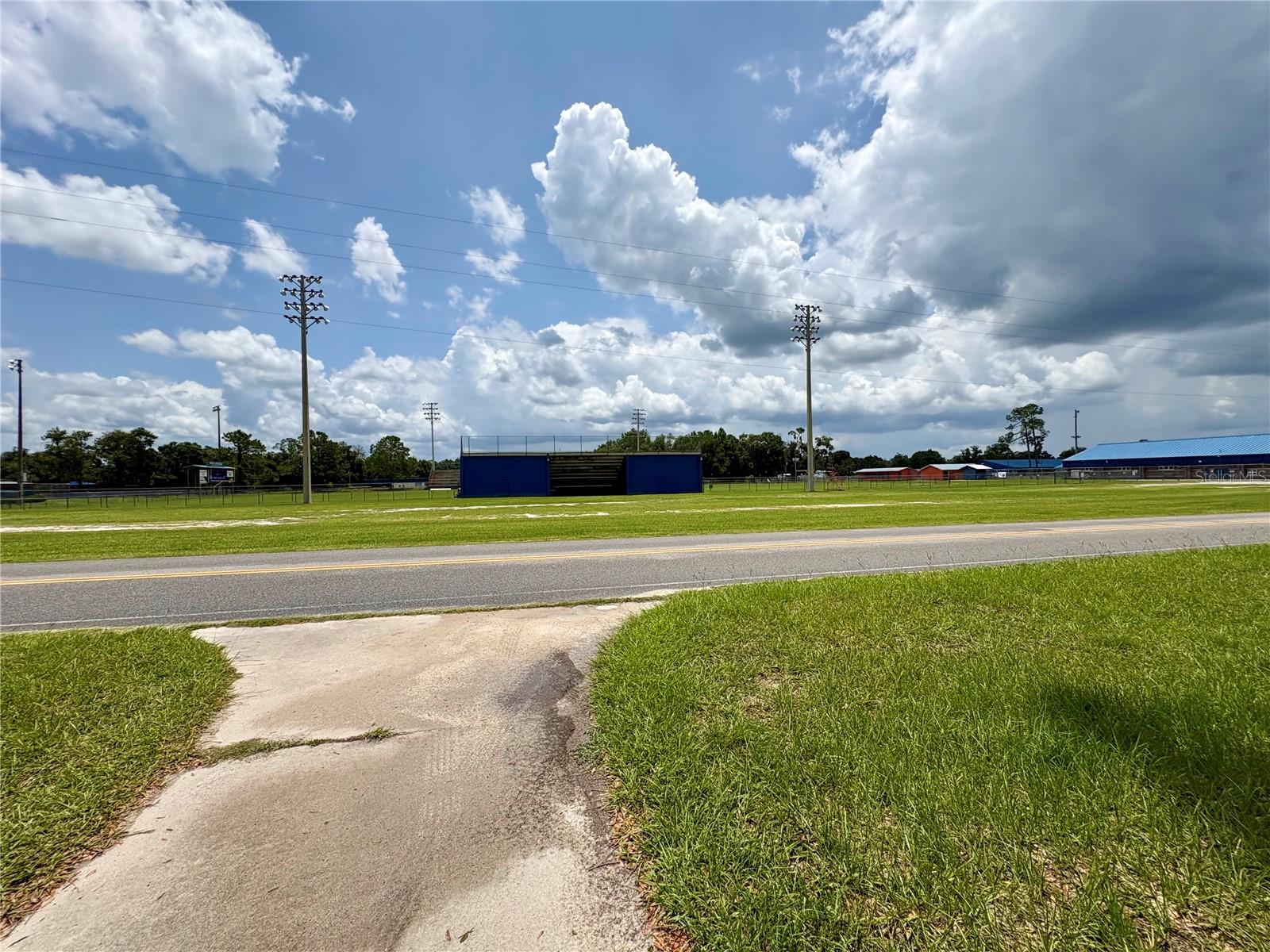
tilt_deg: +1.6
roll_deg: +1.0
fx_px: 514
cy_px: 476
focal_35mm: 14
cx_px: 635
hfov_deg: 102.1
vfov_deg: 85.7
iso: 50
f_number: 2.2
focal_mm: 2.22
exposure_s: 1/4630
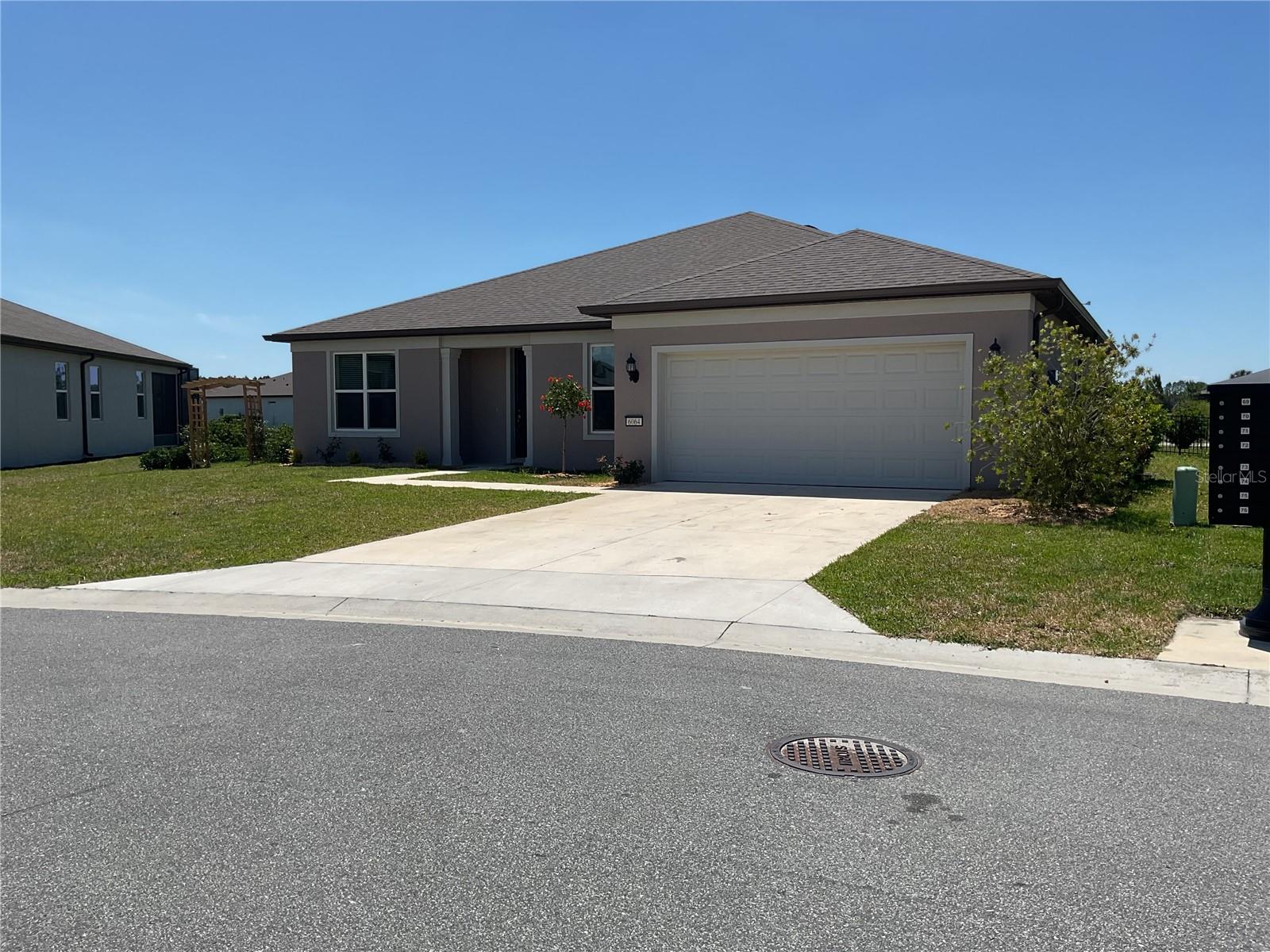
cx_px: 635
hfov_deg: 61.7
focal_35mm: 29
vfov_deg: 48.2
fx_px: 1064
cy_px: 476
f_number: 1.8
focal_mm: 3
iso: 16
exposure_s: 1/3534
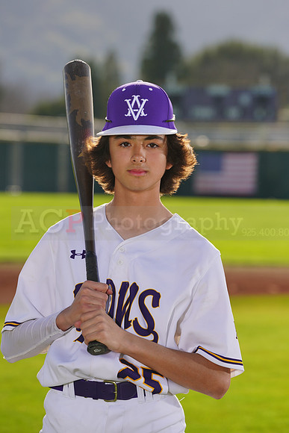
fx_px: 2972
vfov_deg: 8.3
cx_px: 144
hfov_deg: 5.6
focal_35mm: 247
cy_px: 216
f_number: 9
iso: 100
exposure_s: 1/250
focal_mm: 247
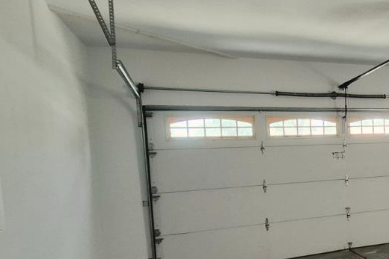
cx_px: 463
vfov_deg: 34.1
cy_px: 153
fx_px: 422
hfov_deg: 37.7
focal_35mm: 39
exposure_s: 1/60.2
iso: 80
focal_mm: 1.74
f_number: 2.2
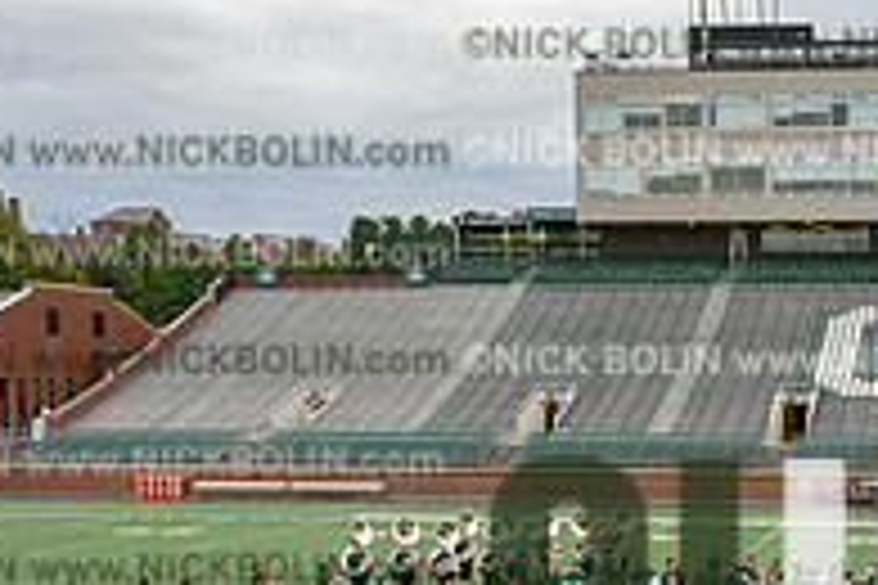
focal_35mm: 76
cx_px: 806
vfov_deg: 17.2
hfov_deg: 25.7
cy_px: 673
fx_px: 1853
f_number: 4
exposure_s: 1/800
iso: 2000
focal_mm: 25.5
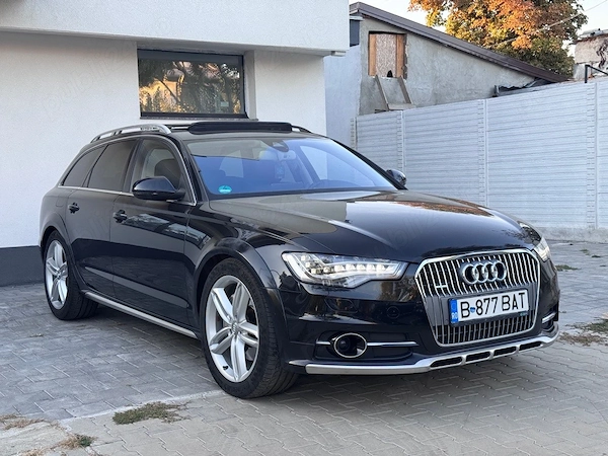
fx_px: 843
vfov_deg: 30.3
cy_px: 228
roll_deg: +2.5
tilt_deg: -3.4
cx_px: 304
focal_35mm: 48
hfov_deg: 39.7
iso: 80
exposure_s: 1/246
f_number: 1.78
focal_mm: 6.76
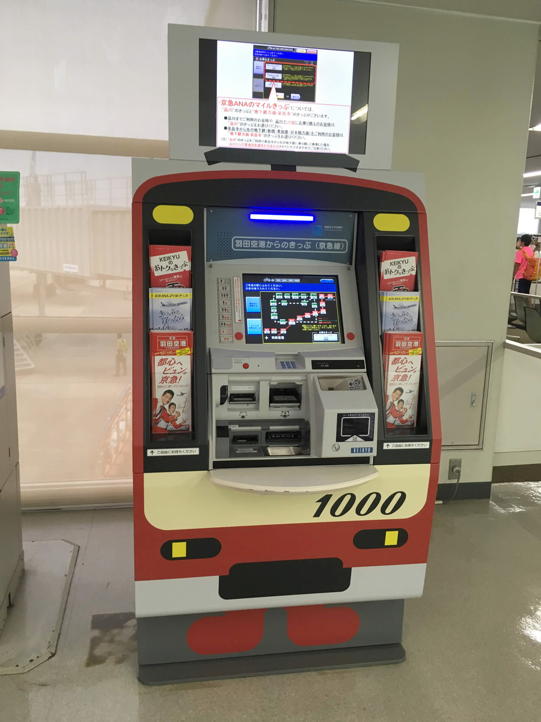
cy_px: 361
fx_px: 604
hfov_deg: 48.2
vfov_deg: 61.7
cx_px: 270
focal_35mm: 29
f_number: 2.2
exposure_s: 1/30
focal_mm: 4.15
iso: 64
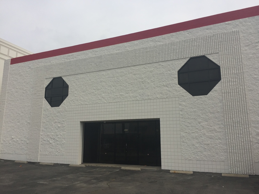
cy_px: 97
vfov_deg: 48.2
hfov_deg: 61.7
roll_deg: +0.2
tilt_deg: +10.7
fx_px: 217
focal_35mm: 29
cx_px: 130
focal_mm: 4.15
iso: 32
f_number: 2.2
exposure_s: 1/2825
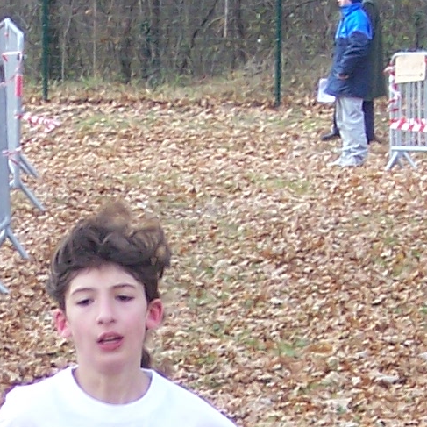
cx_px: 59
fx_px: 5192
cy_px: 531
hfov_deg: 4.7
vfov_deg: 4.7
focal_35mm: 372
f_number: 4.8
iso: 140
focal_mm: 14.8
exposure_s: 1/90
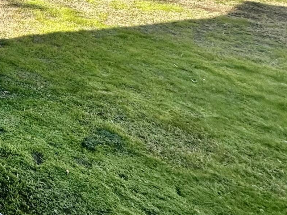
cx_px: -180
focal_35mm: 53
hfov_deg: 24.5
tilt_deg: +0.8
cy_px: -143
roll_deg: -1.9
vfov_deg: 21.1
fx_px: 439
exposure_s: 1/910
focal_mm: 2.22
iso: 40
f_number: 2.2
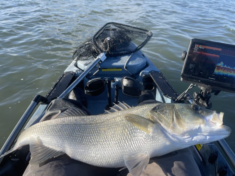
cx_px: 118
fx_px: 170
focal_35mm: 25
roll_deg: -1.6
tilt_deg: -33.2
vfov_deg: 54.9
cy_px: 88
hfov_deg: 69.4
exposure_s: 1/1667
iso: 32
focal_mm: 5.1
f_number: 1.6
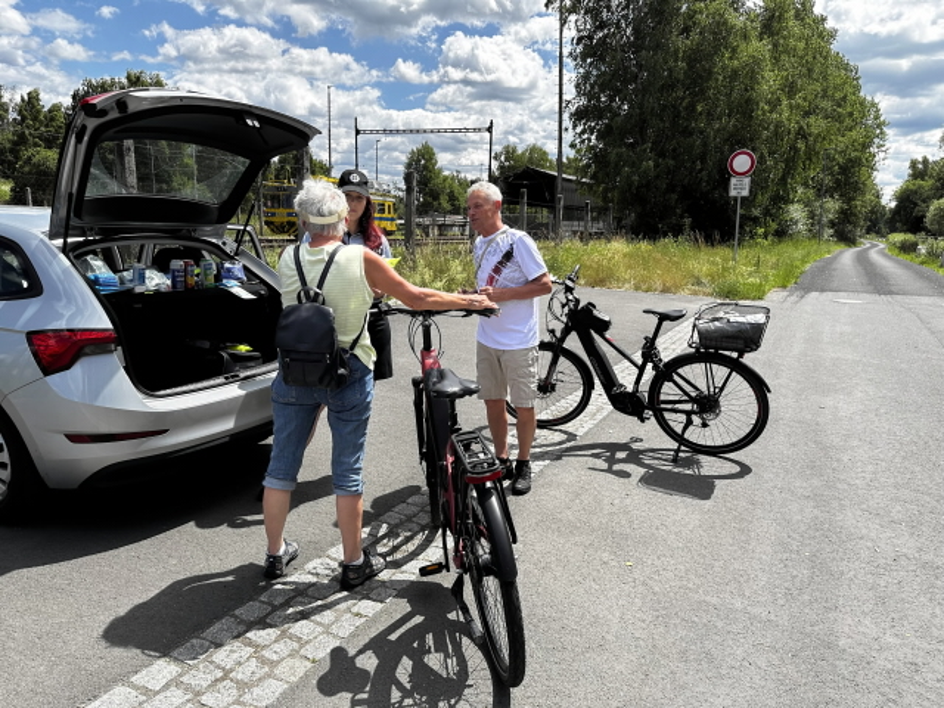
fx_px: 654
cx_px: 472
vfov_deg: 56.8
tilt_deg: -9.7
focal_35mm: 24
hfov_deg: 71.6
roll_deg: -1.1
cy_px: 354
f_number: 1.78
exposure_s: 1/3861
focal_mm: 6.86
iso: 80
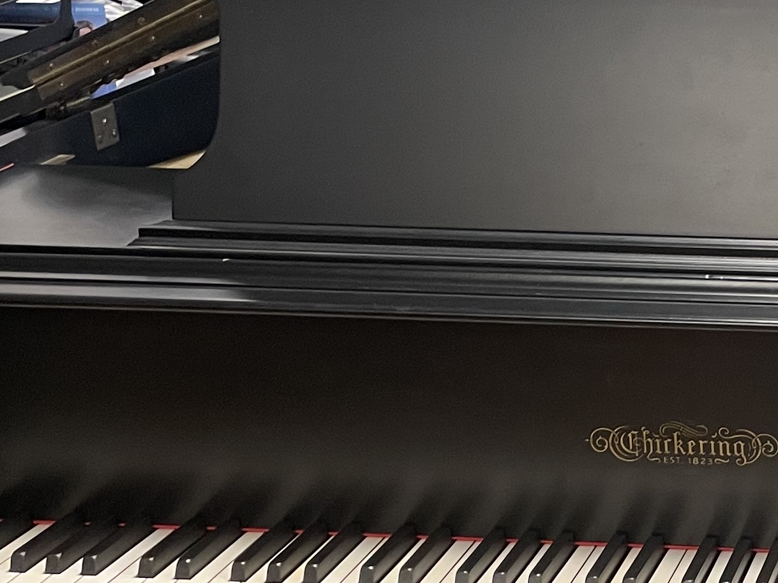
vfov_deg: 16.9
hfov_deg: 21.2
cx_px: 934
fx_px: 1933
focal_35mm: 86
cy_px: 530
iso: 160
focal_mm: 4.2
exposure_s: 1/60
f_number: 1.6
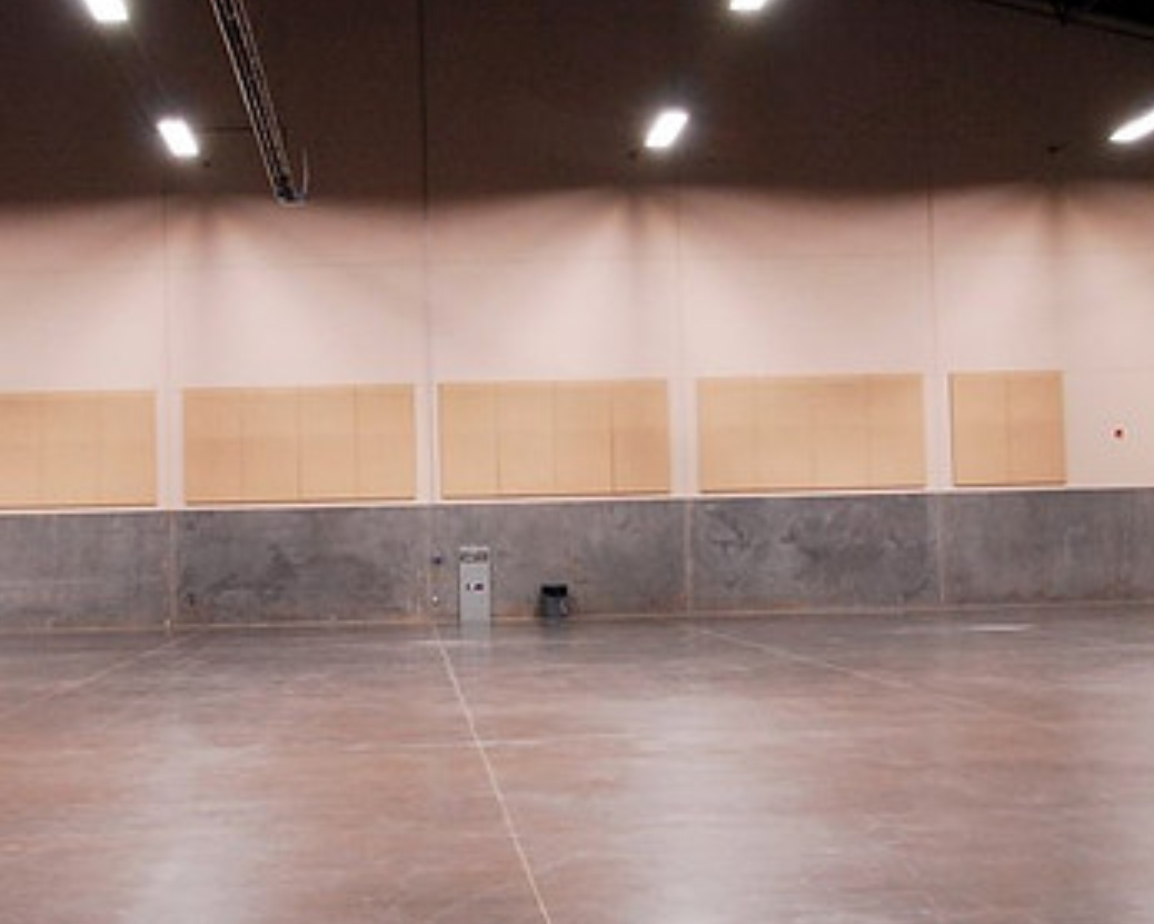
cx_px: 460
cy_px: 469
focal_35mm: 52
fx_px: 1777
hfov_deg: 35.9
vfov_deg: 29.2
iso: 800
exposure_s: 1/45
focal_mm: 22
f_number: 4.8
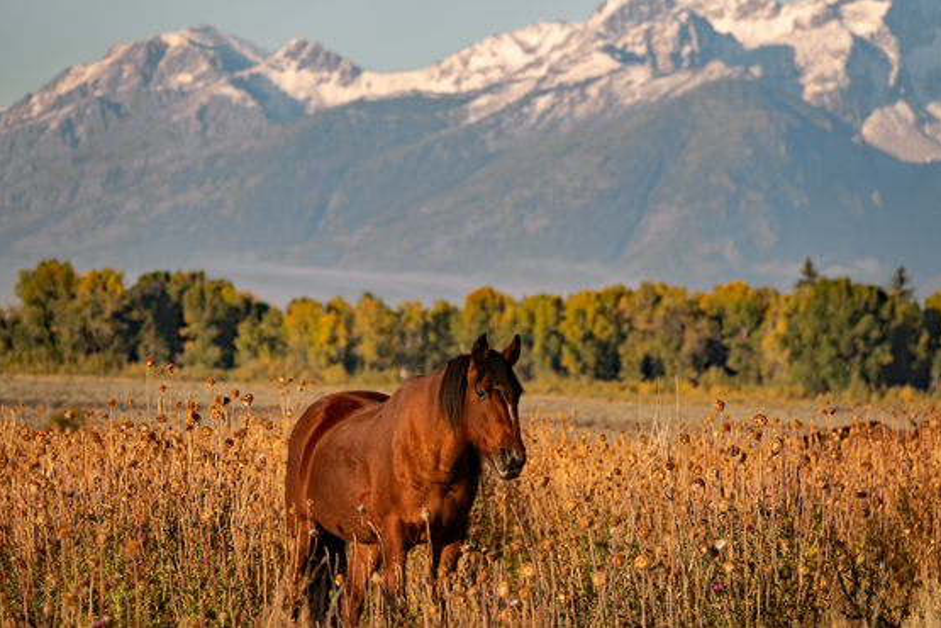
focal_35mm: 323
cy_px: 313
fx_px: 8442
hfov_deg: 6.4
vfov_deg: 4.3
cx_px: 471
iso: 100
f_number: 4
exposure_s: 1/500
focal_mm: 117.29
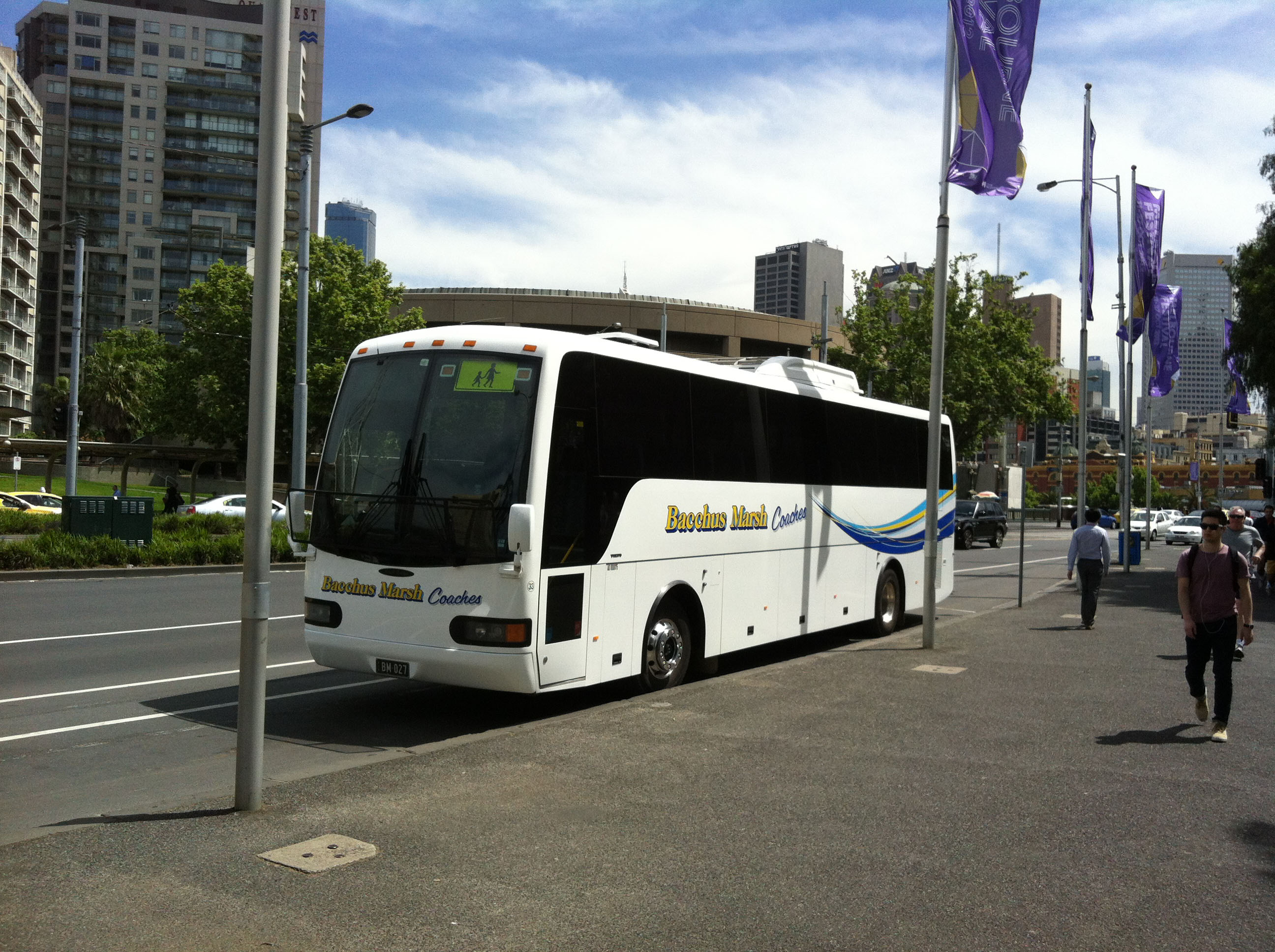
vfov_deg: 40.6
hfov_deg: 52.7
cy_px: 476
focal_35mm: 35
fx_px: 1287
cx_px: 638
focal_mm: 3.85
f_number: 2.8
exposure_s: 1/2109
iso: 80
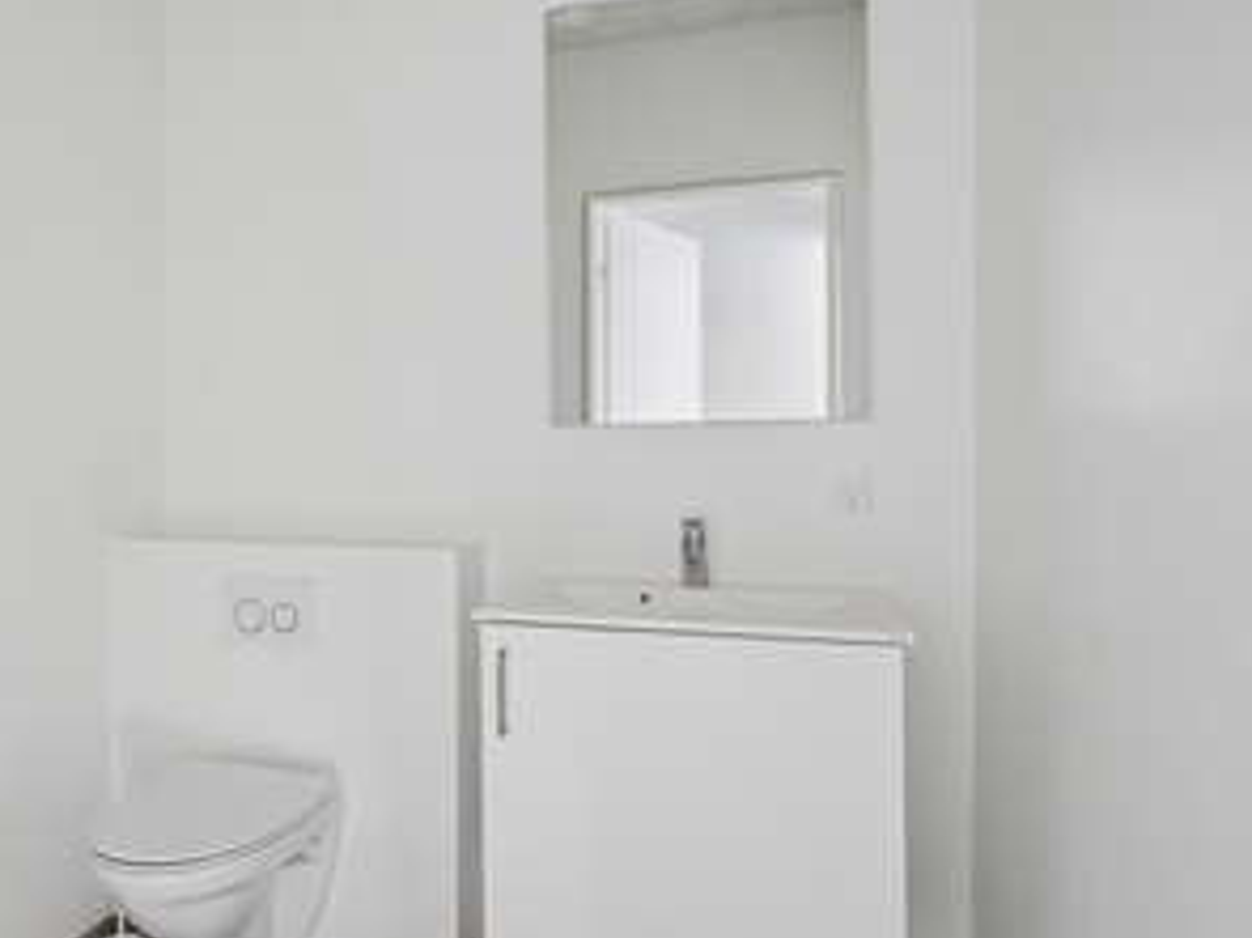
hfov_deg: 63.6
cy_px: 480
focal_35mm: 27
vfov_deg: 51.8
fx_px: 965
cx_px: 378
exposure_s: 1/5
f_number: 6.3
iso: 640
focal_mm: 19.5
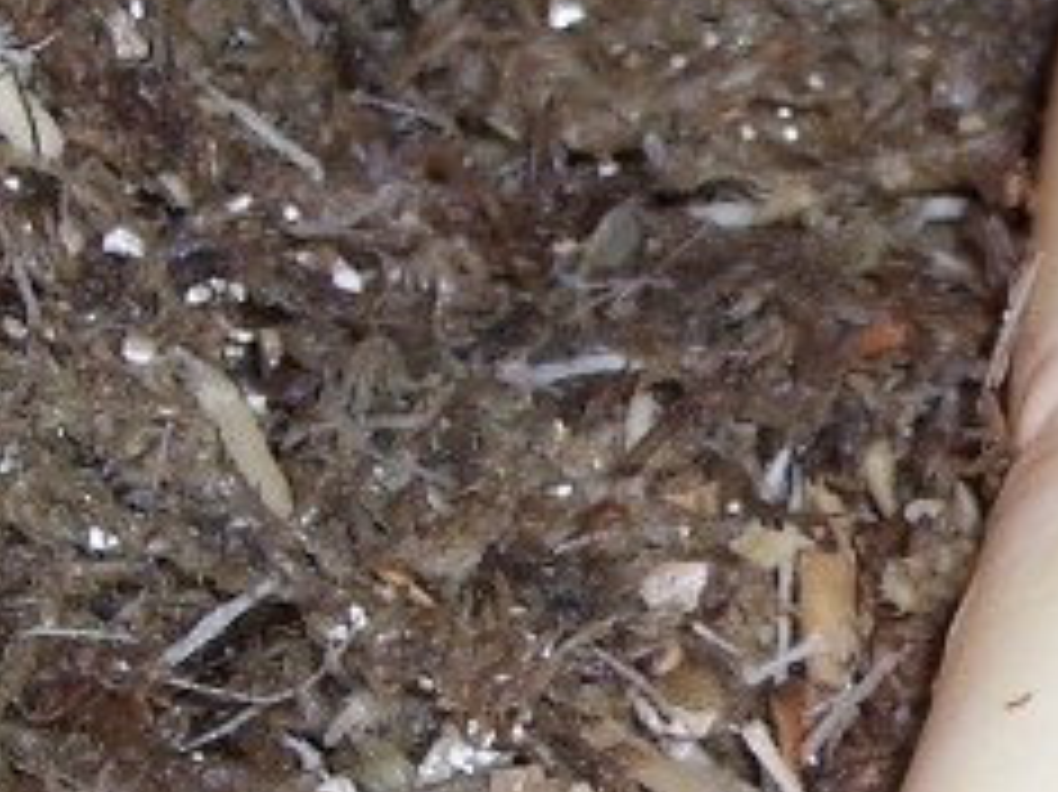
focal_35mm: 249
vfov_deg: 6.0
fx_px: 7607
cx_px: 1256
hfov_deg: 7.9
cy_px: 558
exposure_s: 1/90
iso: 80
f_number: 4.3
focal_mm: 12.1
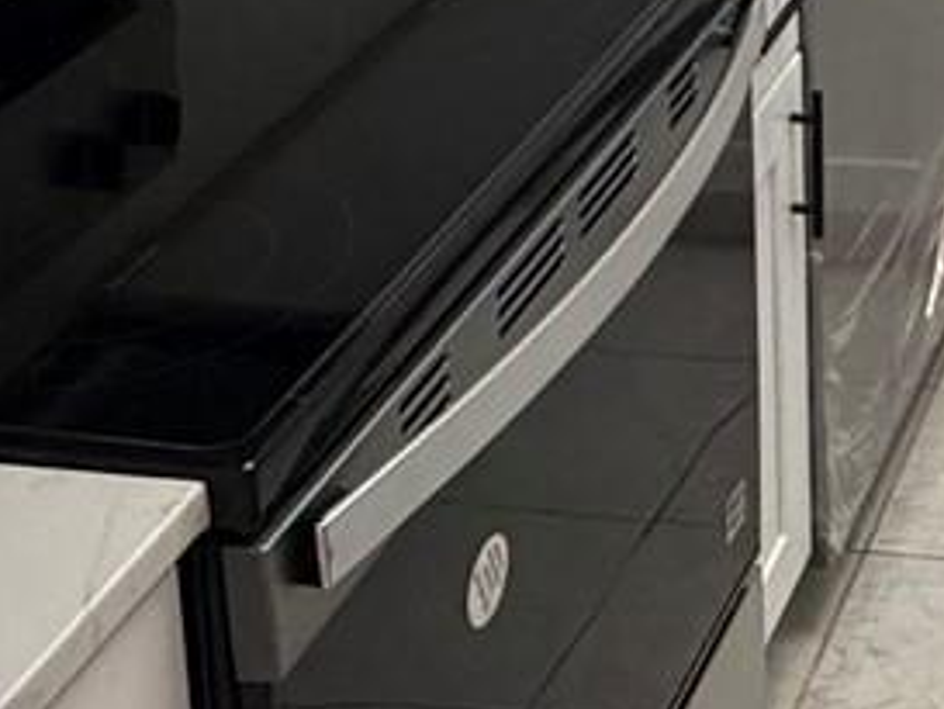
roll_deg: -0.5
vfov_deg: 15.7
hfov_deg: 21.3
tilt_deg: -11.8
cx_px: 1266
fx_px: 2237
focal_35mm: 82
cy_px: -519
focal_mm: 2.22
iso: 320
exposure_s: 1/120
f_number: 2.2
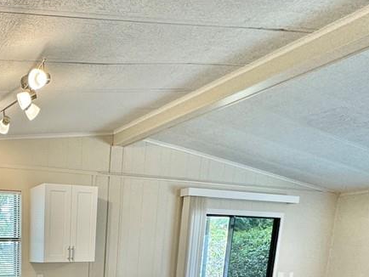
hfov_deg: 45.8
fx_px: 352
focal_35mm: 33
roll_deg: +0.7
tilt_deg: -9.4
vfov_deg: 35.5
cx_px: -6
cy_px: 318
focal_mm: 2.22
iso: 200
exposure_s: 1/120
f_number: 2.2
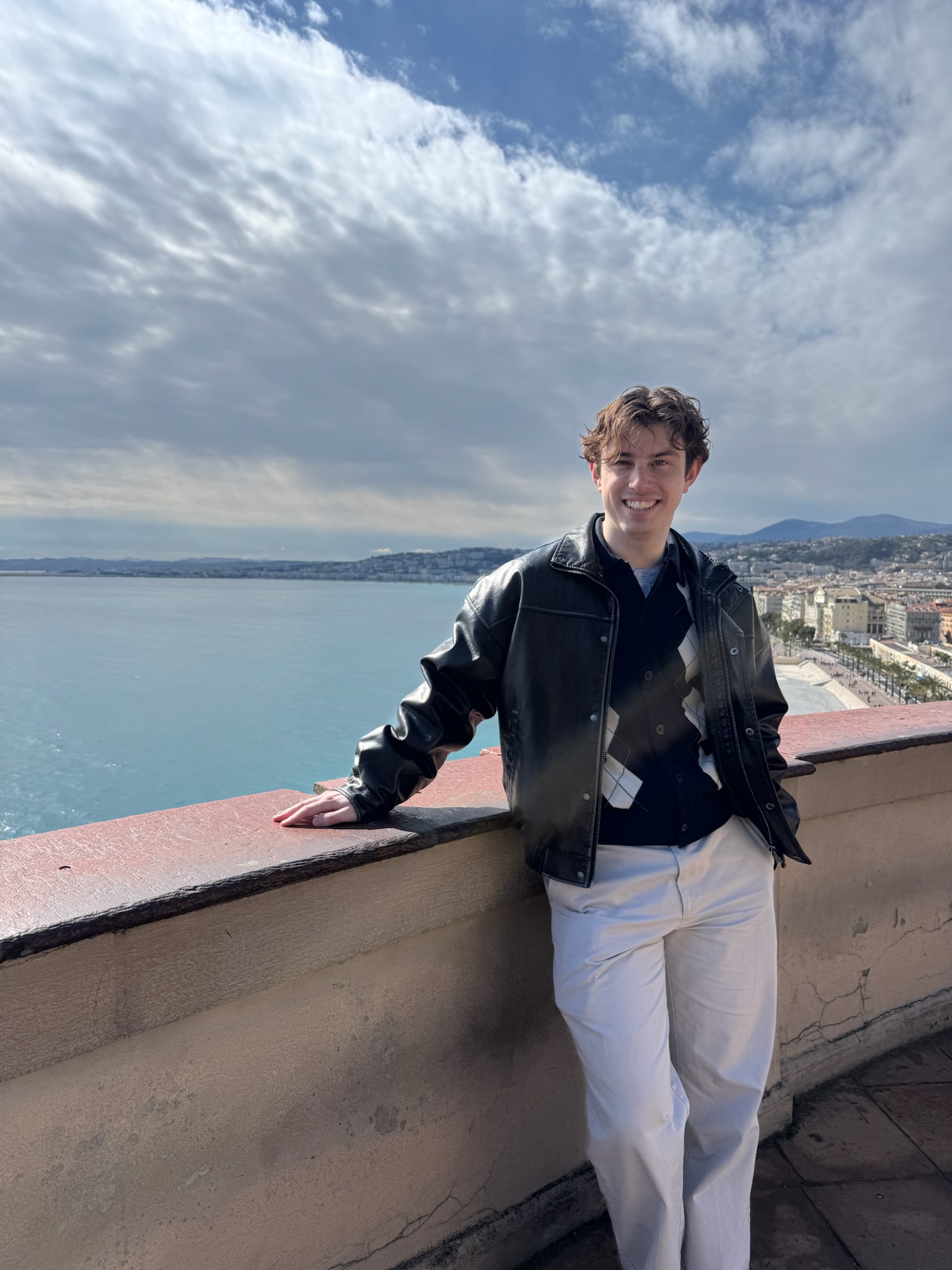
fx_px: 880
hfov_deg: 56.8
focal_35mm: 24
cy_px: 635
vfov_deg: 71.6
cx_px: 476
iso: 80
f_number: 1.78
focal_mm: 6.76
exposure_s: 1/7937
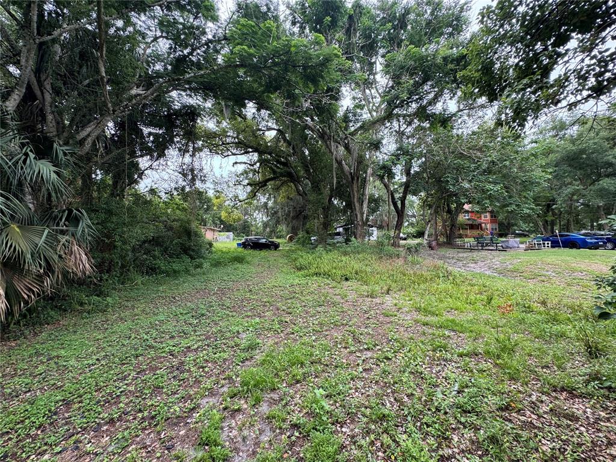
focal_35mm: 14
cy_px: 231
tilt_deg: +1.2
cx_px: 308
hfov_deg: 102.1
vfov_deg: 85.7
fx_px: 249
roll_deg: +1.1
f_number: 2.2
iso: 40
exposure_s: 1/168
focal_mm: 2.22
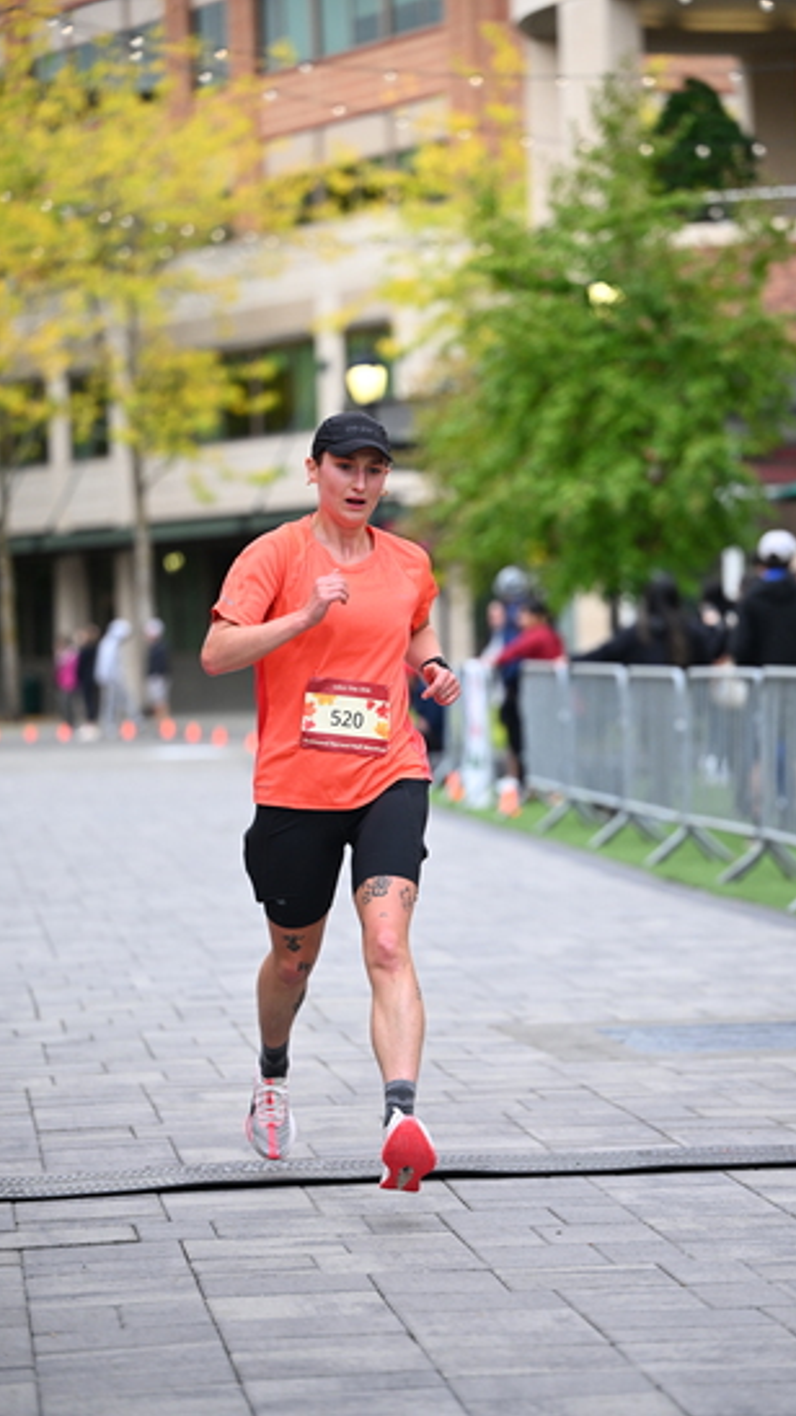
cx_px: 469
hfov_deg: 10.0
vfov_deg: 17.7
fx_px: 4543
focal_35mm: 121
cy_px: 708
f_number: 2.8
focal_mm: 115
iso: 1000
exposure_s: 1/1600
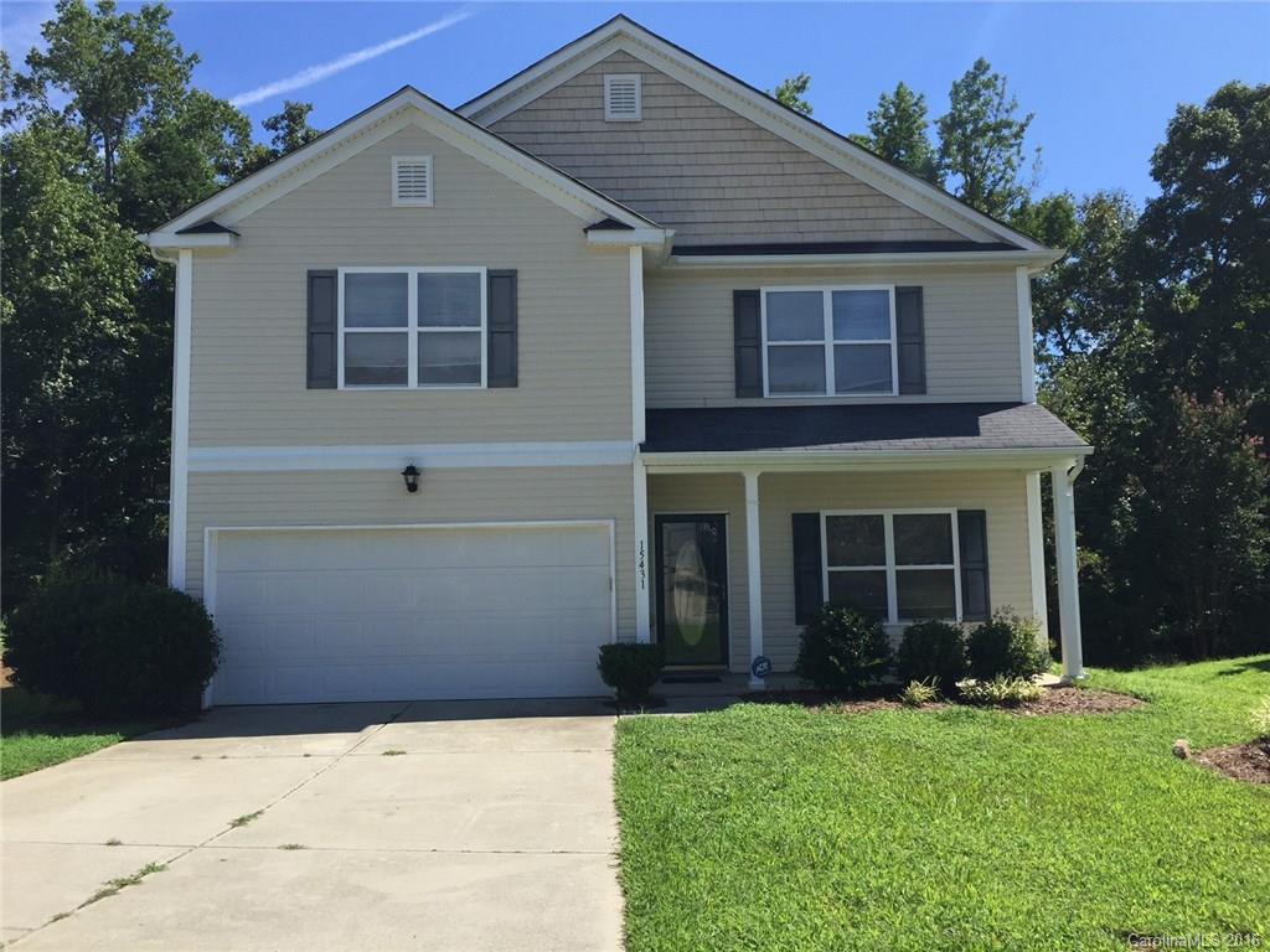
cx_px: 635
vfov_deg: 48.2
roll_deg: +0.7
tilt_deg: +3.1
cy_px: 476
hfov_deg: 61.7
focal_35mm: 29
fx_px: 1064
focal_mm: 4.15
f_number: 2.2
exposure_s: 1/1883
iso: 32
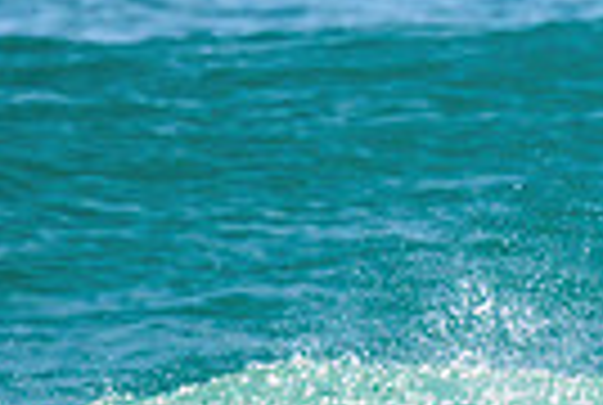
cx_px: 1324
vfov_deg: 0.5
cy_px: 651
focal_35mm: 2617
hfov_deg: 0.8
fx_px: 43932
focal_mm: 500
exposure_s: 1/2000
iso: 500
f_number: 10
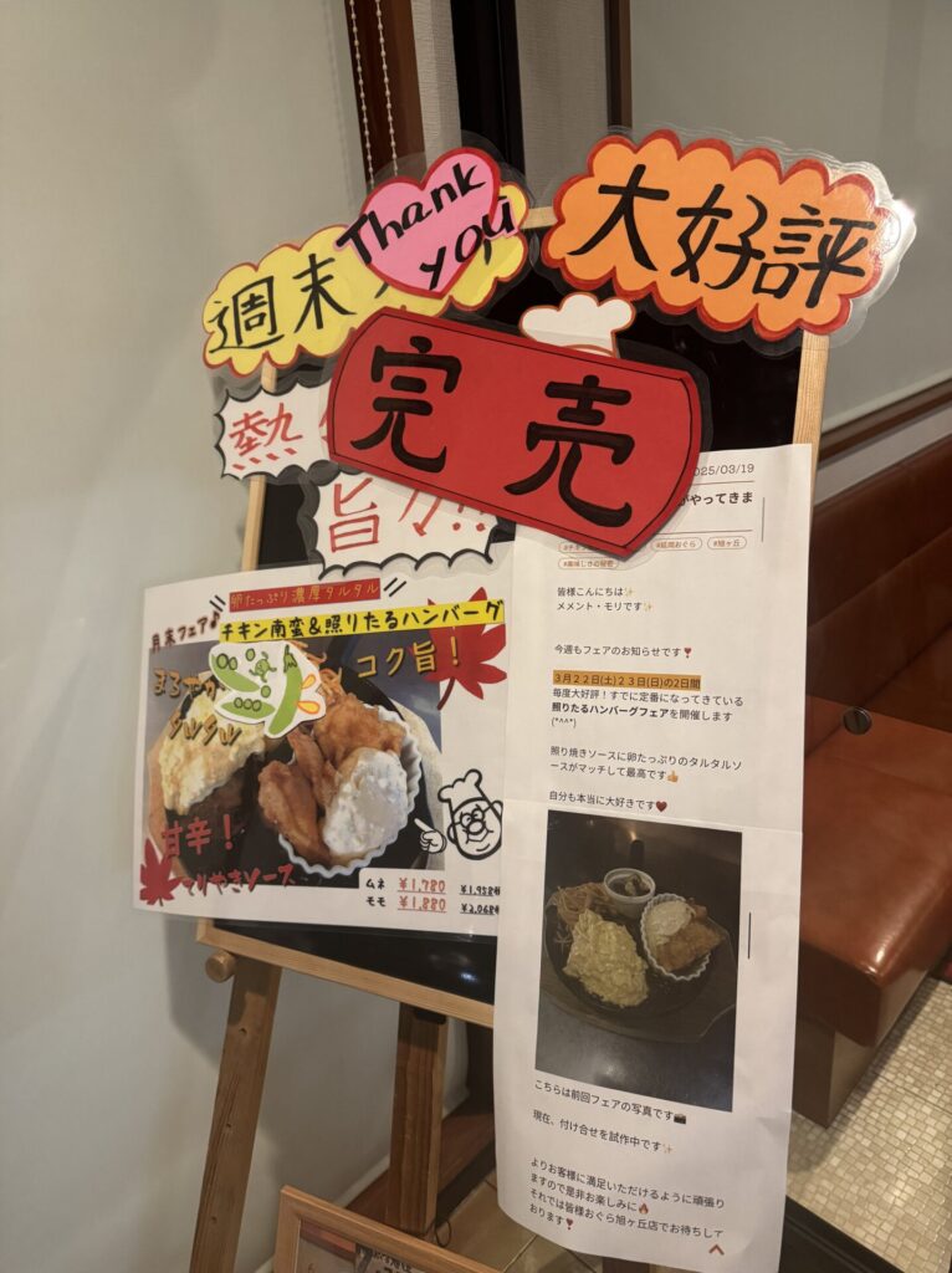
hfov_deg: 56.7
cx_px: 476
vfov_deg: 71.6
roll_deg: +5.3
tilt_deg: -22.6
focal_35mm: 24
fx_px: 882
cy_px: 636
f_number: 1.78
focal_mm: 6.76
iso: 500
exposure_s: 1/60
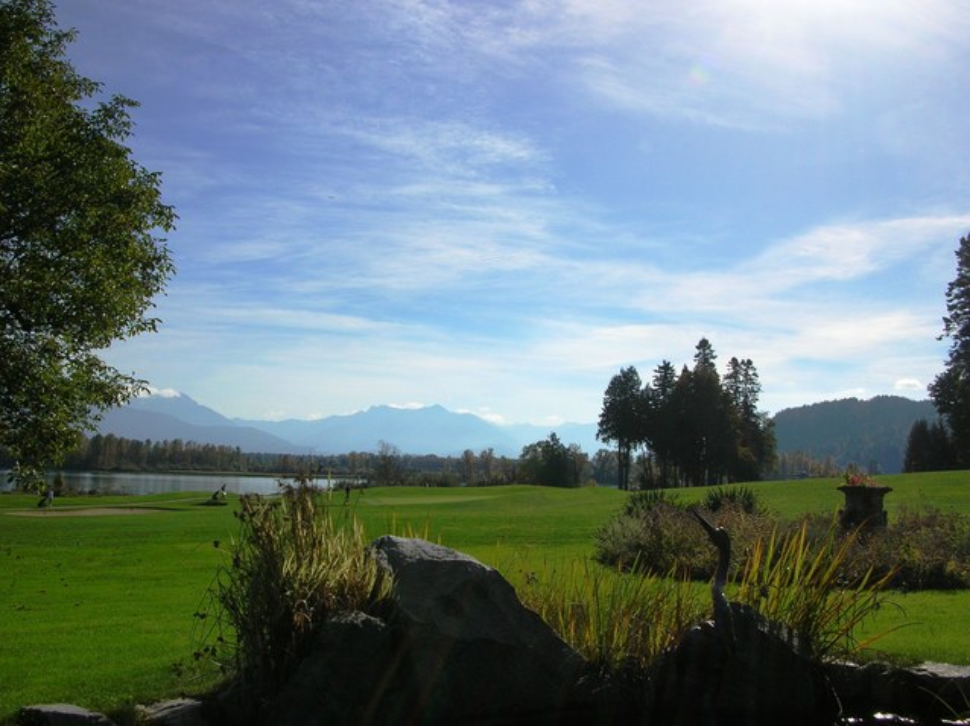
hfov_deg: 52.7
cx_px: 485
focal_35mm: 35
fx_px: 980
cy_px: 363
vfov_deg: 40.6
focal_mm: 5.8
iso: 50
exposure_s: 1/716
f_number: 5.6
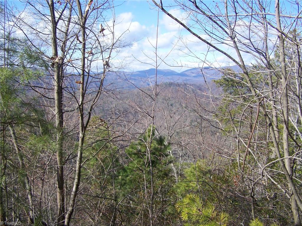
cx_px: 151
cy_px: 113
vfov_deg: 37.7
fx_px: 332
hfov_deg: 49.0
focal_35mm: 38
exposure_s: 1/500
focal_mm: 6.3
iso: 64
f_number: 2.8
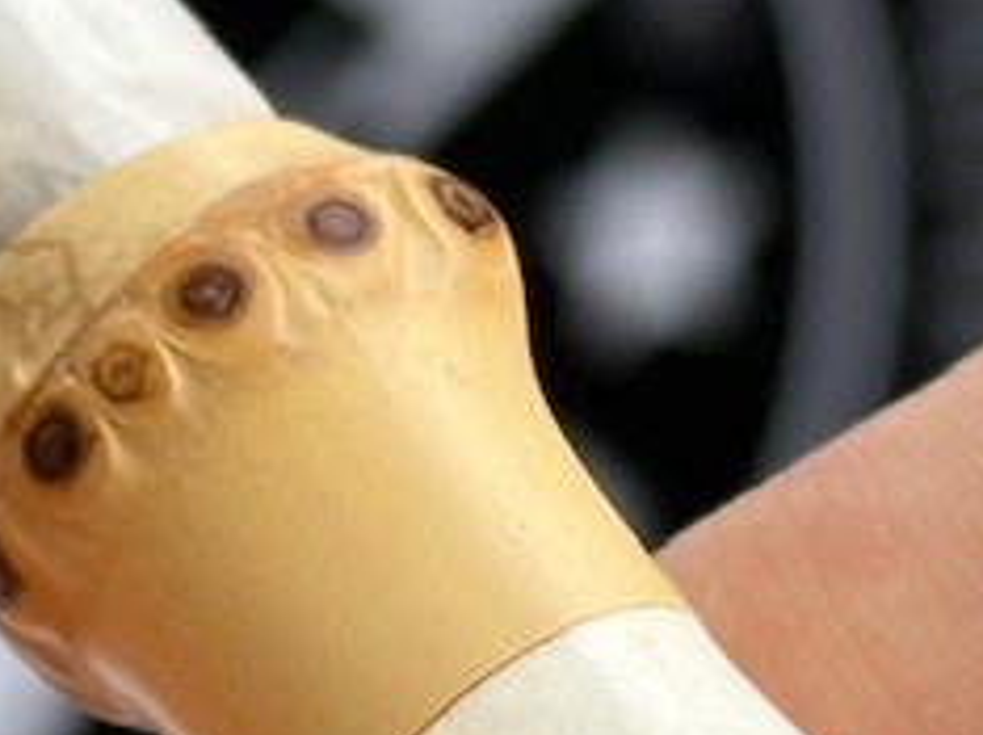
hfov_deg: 7.5
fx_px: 7461
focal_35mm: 263
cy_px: 525
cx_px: 660
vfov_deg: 5.6
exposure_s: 1/564
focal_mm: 6.86
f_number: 1.78
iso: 64
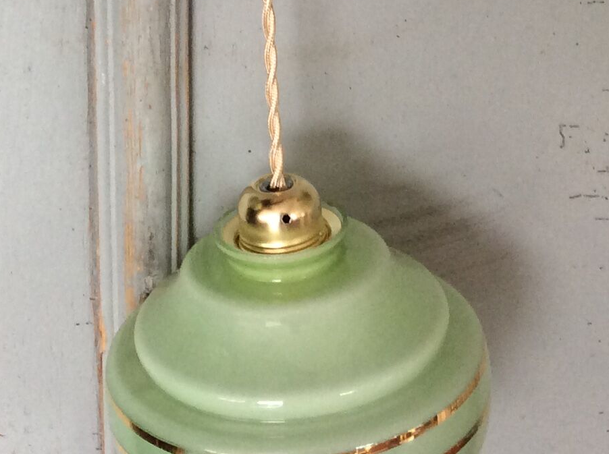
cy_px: -5
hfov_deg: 21.3
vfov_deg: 15.7
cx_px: 213
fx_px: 1616
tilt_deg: -26.0
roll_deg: +0.6
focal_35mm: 92
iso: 80
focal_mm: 3.3
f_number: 2.4
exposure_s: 1/25
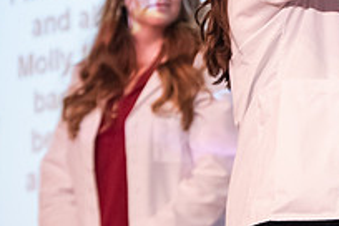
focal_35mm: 341
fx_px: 3211
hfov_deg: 6.0
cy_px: -36
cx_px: 447
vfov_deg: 4.0
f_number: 3.2
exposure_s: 1/200
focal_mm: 120
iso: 4000
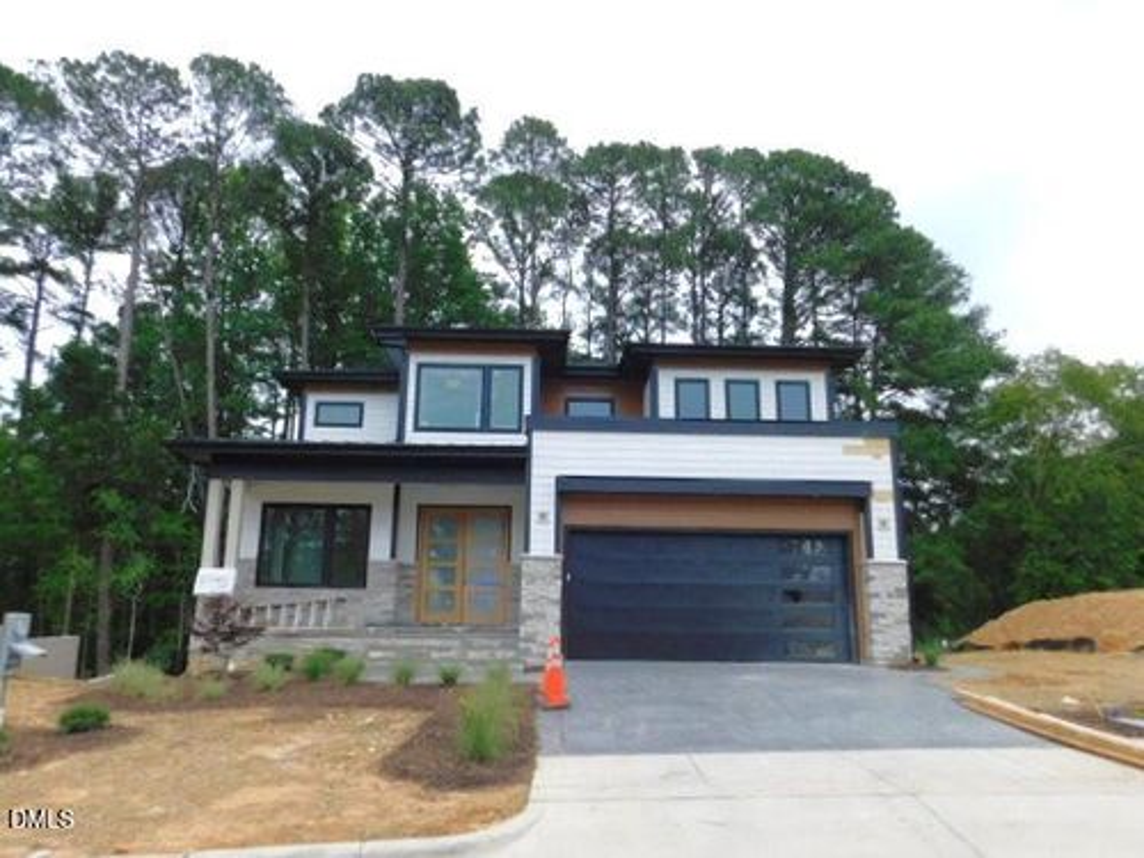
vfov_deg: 54.9
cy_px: 429
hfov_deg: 69.4
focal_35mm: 25
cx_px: 572
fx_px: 826
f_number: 6.2
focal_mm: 4.5
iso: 125
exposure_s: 1/400
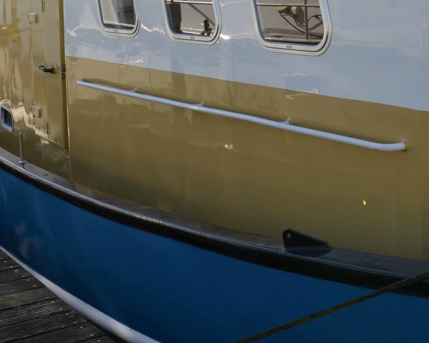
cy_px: -11
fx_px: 813
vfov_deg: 22.8
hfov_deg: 29.3
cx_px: 299
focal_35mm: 64
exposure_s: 1/250
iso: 100
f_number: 8
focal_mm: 18
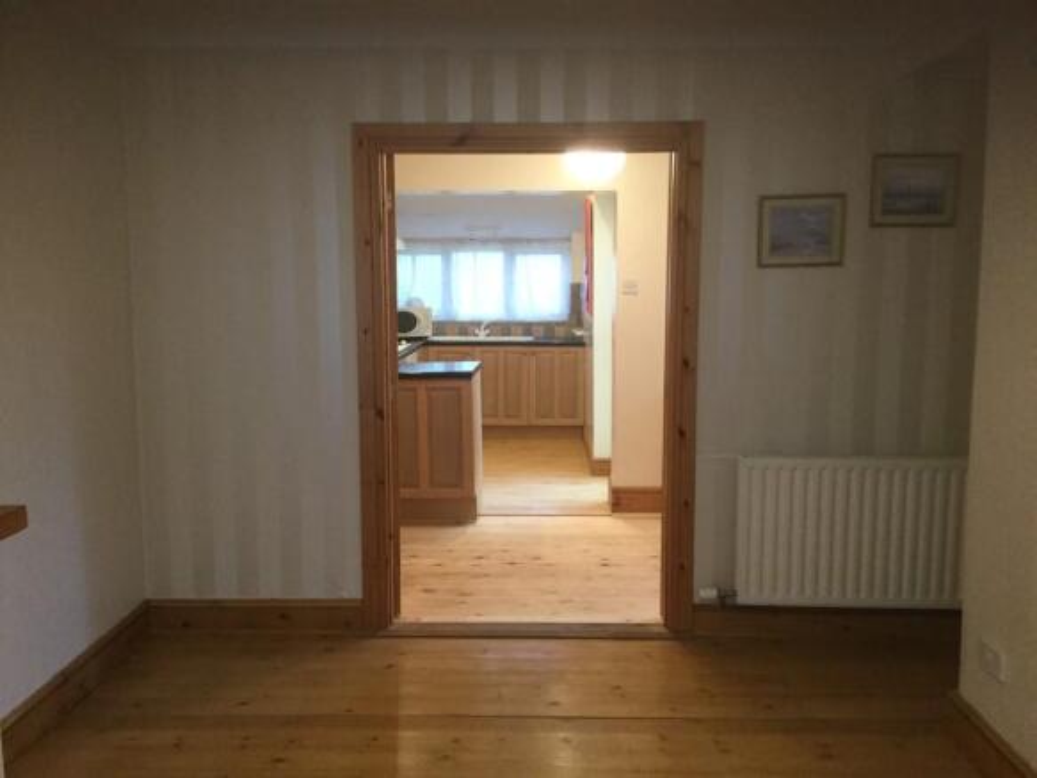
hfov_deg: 58.4
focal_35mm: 31
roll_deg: -2.3
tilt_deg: -5.9
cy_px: 389
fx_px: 928
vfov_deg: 45.4
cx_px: 518
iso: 200
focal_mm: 3.3
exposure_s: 1/33
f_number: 2.4
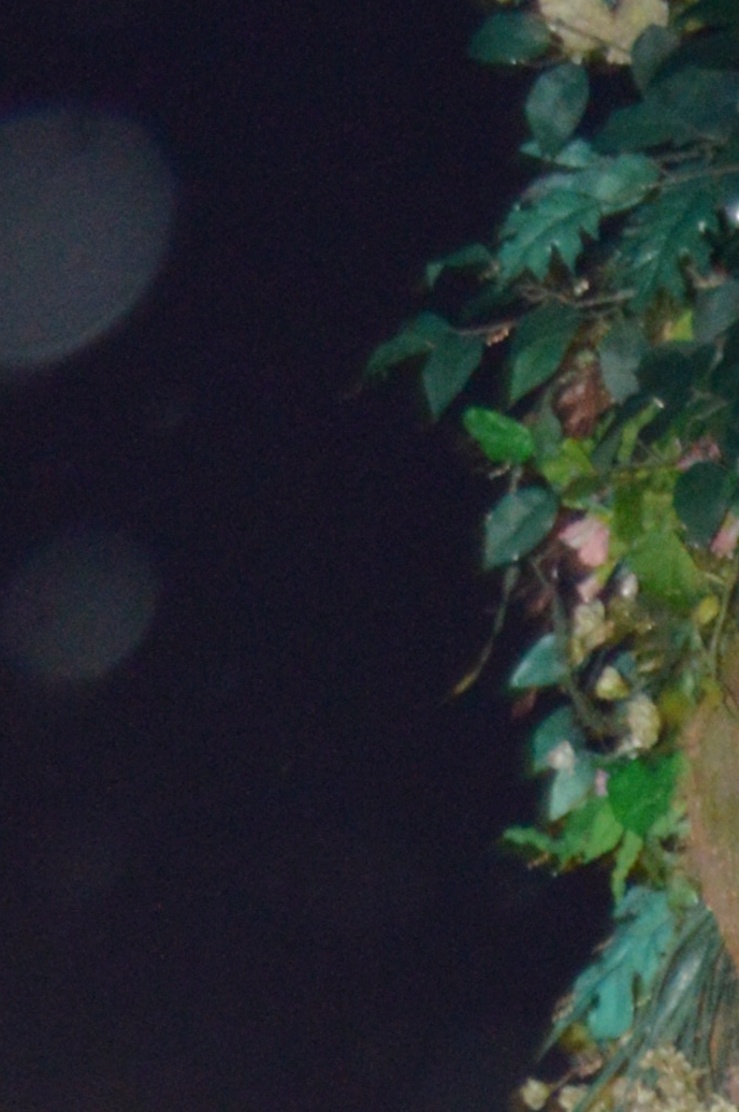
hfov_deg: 4.7
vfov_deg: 6.8
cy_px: 3157
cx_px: 2116
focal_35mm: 279
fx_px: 8607
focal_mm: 32
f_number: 4.8
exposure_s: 1/30
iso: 800
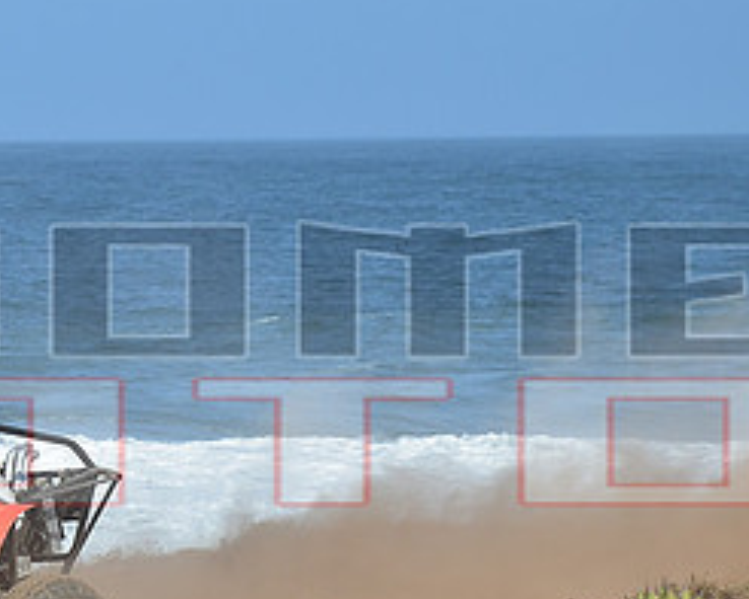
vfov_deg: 4.4
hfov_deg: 5.5
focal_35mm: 348
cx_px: -46
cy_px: 368
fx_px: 7720
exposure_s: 1/640
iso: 200
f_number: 7.1
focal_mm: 105
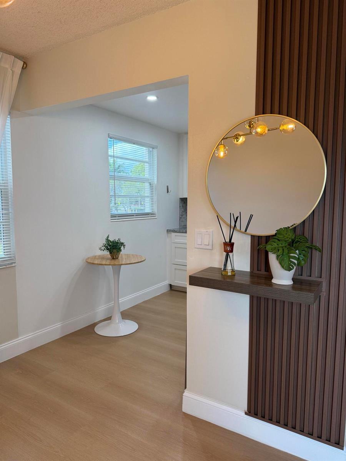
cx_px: 173
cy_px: 230
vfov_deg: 71.6
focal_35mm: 24
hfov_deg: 56.8
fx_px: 320
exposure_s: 1/237
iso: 160
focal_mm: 6.76
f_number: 1.78
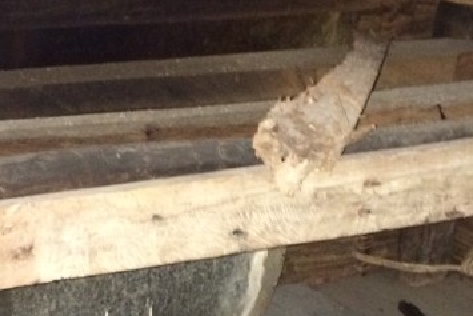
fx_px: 1183
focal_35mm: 90
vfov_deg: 14.7
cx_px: 169
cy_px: 384
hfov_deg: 22.5
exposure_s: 1/16
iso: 500
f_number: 2.2
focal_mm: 4.12
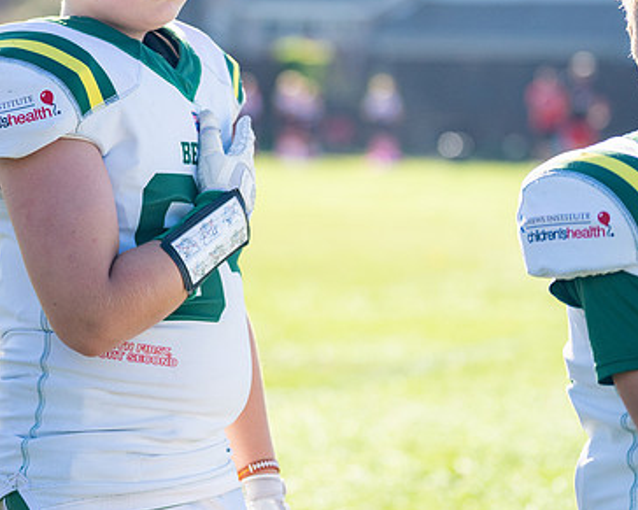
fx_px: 3398
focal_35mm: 180
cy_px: 153
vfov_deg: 8.6
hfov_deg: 10.7
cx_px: 124
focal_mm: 91
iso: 500
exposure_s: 1/3200
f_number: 2.8
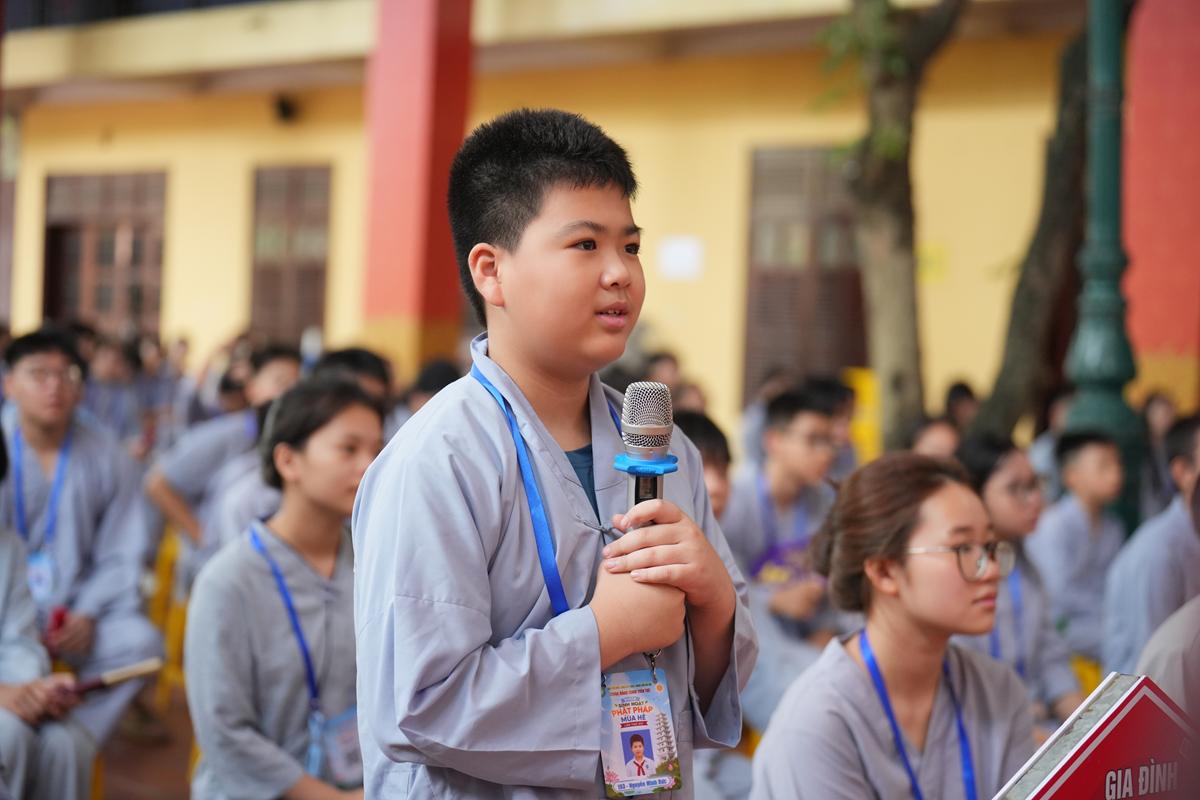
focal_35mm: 70
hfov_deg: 28.8
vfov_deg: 19.5
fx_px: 2333
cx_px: 600
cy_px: 400
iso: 2000
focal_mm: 70
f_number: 2.8
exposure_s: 1/250
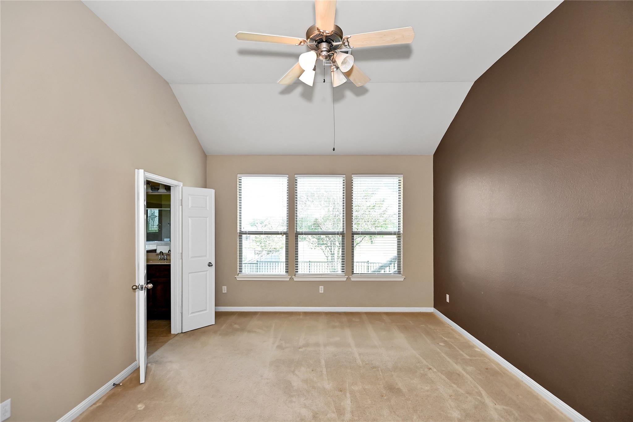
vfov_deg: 73.7
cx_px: 316
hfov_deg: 96.7
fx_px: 281
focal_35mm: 16
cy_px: 211
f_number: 4
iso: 500
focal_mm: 16
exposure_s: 1/200
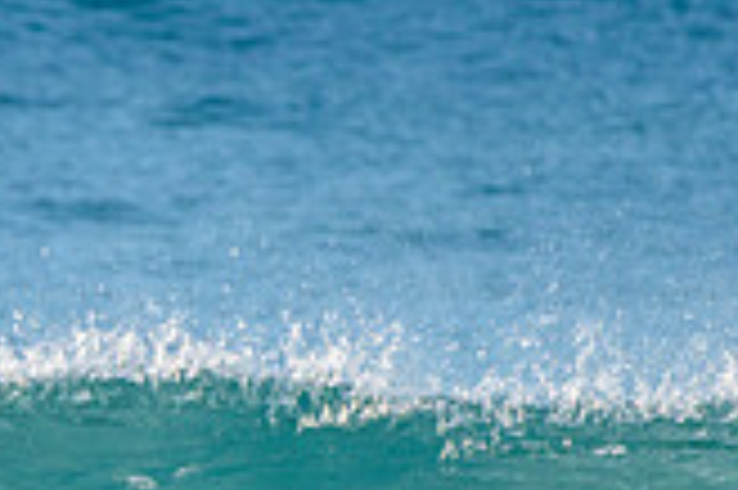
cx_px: -780
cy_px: 766
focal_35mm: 2159
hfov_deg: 1.0
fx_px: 44215
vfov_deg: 0.6
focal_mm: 500
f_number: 5.6
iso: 280
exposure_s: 1/2000
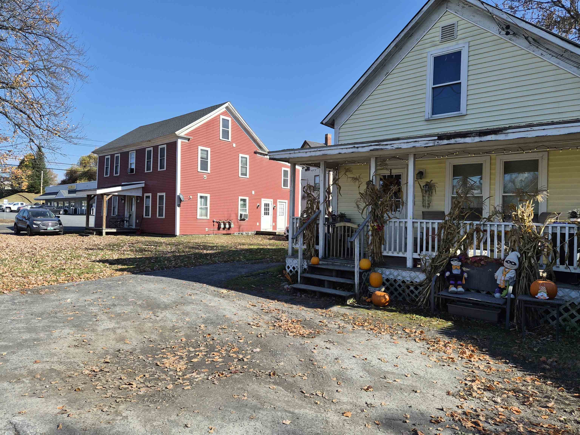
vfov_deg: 58.9
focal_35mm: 23
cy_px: 218
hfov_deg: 73.9
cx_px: 290
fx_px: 385
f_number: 1.8
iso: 80
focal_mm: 5.4
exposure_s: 1/3632
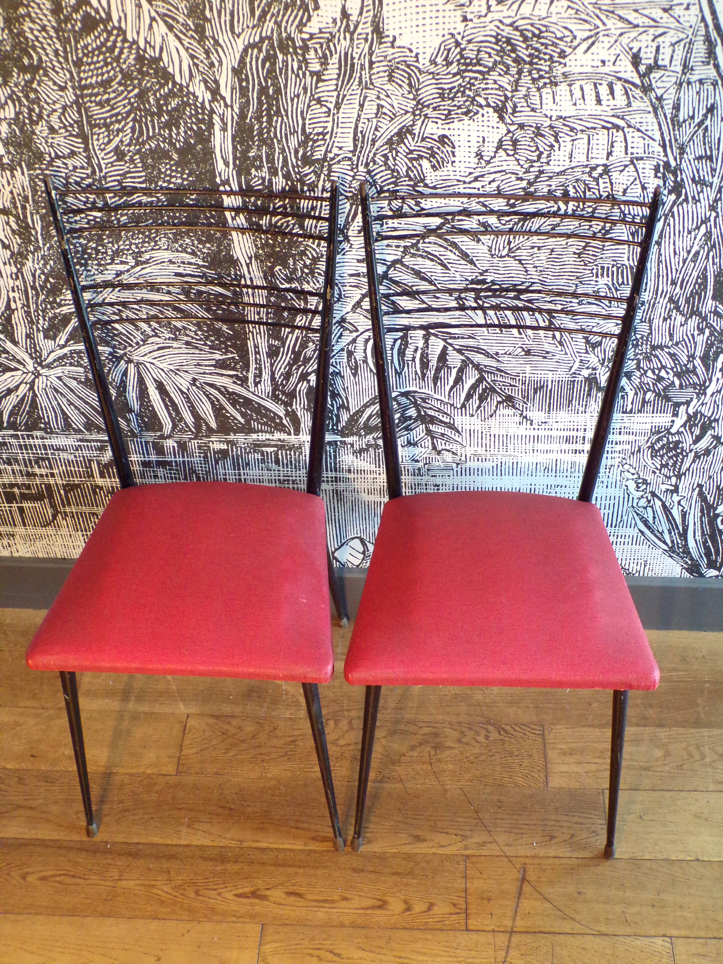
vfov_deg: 50.1
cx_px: 362
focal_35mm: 37
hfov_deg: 38.7
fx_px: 1030
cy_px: 482
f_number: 3.3
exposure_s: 1/20
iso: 517
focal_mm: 6.6
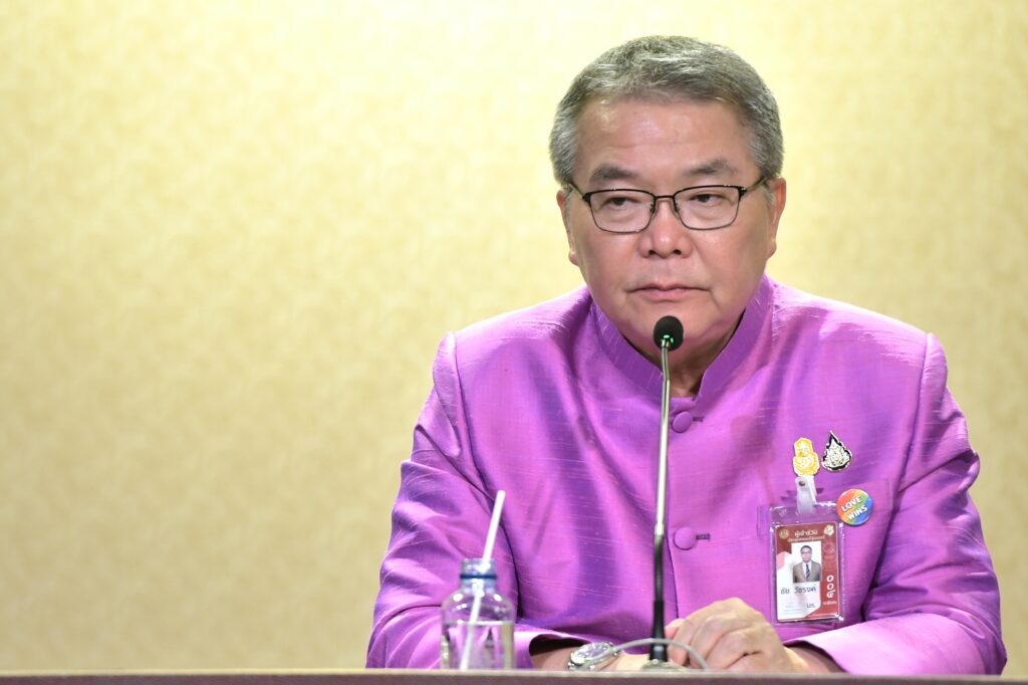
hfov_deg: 6.9
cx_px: 514
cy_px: 342
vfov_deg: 4.6
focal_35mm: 300
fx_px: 8563
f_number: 4.5
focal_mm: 200
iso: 2000
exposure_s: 1/250
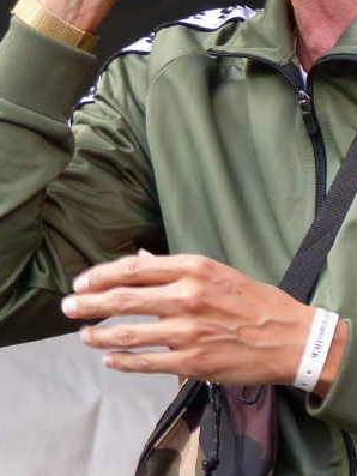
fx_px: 4604
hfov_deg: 4.4
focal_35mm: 335
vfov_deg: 5.9
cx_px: 264
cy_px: -25
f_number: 2.8
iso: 125
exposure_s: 1/80
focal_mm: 23.9
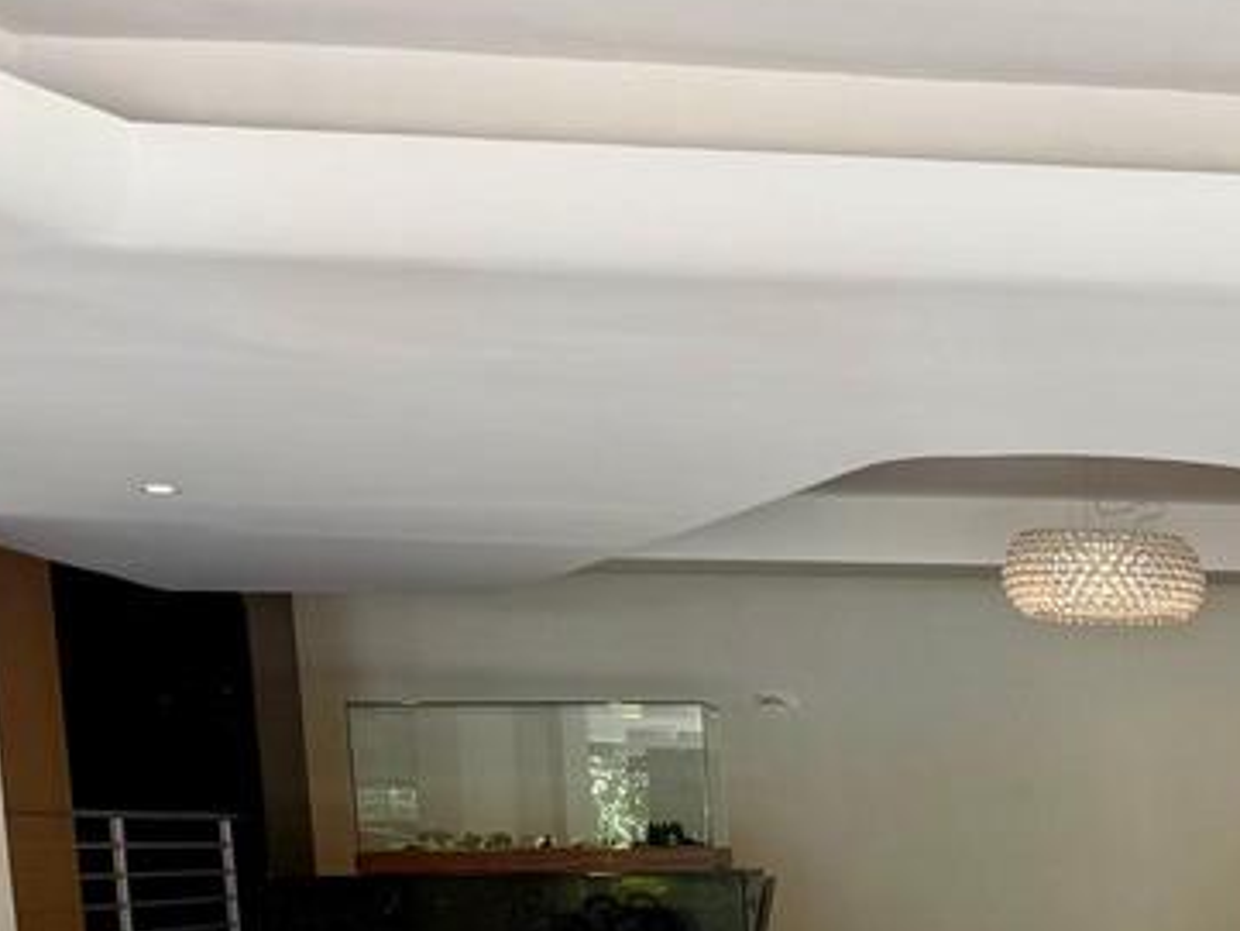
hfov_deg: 24.1
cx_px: 1721
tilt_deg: -7.3
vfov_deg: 20.1
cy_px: 1161
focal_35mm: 68
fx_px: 2437
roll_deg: +0.7
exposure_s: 1/121
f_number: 1.78
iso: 80
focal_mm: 6.76
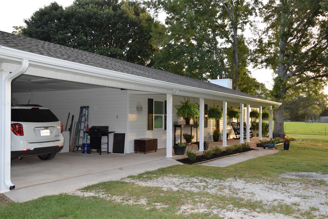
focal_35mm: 36
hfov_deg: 53.1
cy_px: 110
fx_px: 328
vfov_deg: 36.9
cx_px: 164
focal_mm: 24
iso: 450
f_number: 5.6
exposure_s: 1/125
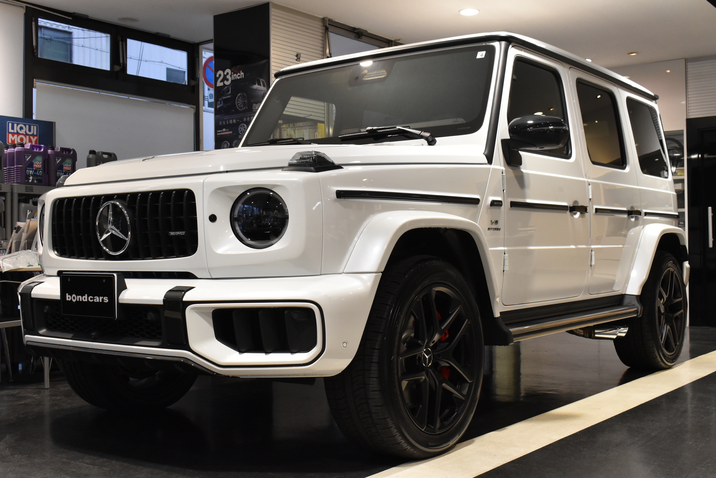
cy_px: 239
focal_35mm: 44
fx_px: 866
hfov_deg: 44.9
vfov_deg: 30.9
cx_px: 358
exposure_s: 1/50
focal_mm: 29
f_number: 8
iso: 1800
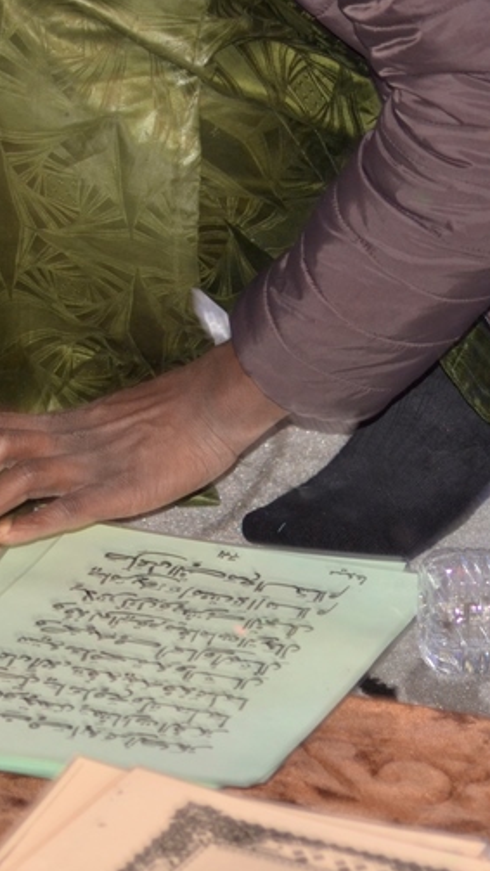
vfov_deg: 8.2
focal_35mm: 262
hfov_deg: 4.6
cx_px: 128
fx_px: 6051
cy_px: 326
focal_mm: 82
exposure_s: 1/50
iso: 640
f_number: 4
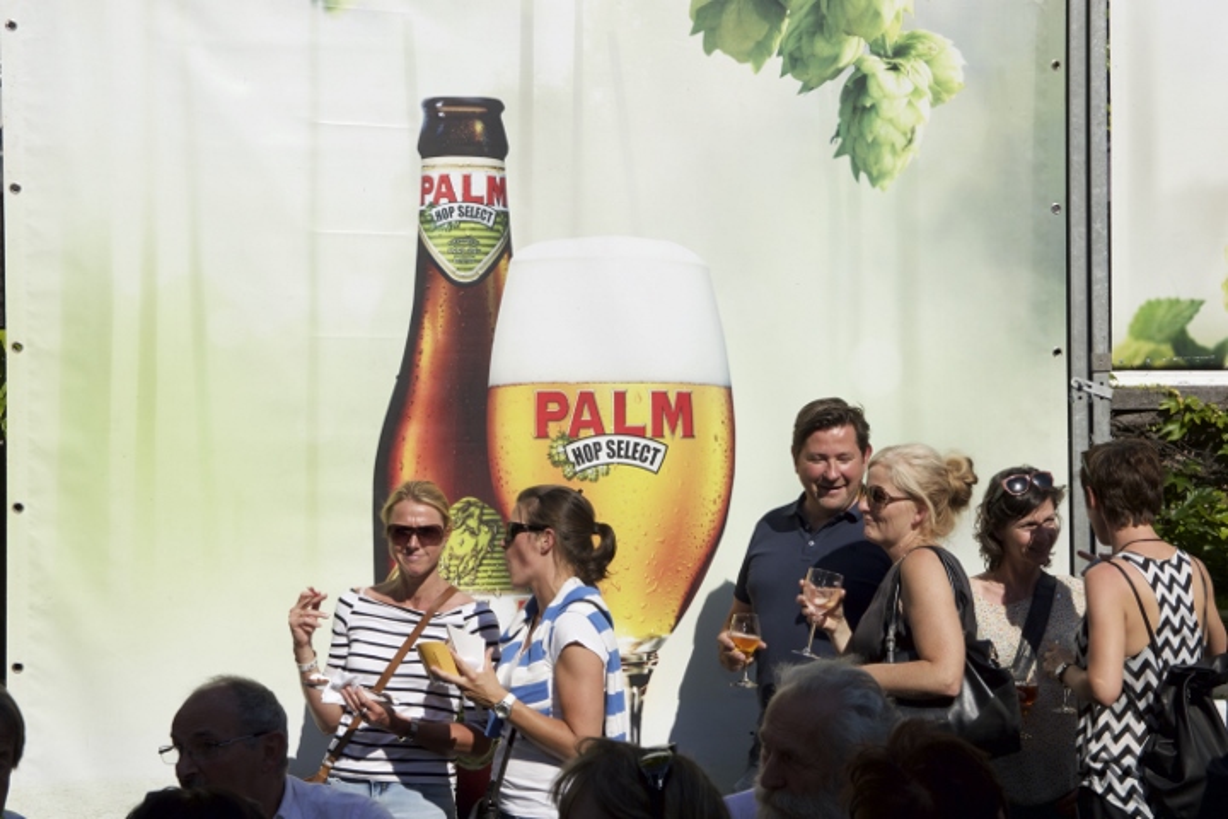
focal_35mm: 75
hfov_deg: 27.0
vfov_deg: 18.2
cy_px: 410
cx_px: 614
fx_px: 2558
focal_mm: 50
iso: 100
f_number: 11
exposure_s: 1/200
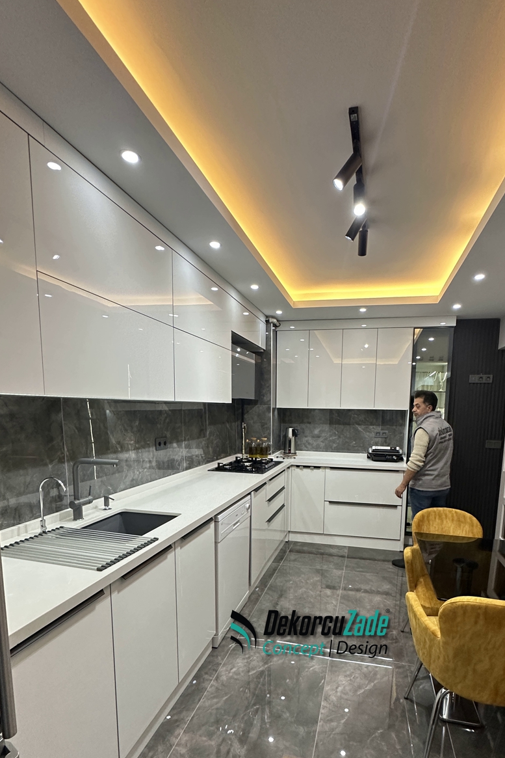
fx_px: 379
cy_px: 461
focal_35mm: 18
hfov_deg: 67.1
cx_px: 289
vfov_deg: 88.6
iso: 250
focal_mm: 2.22
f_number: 2.2
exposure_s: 1/100
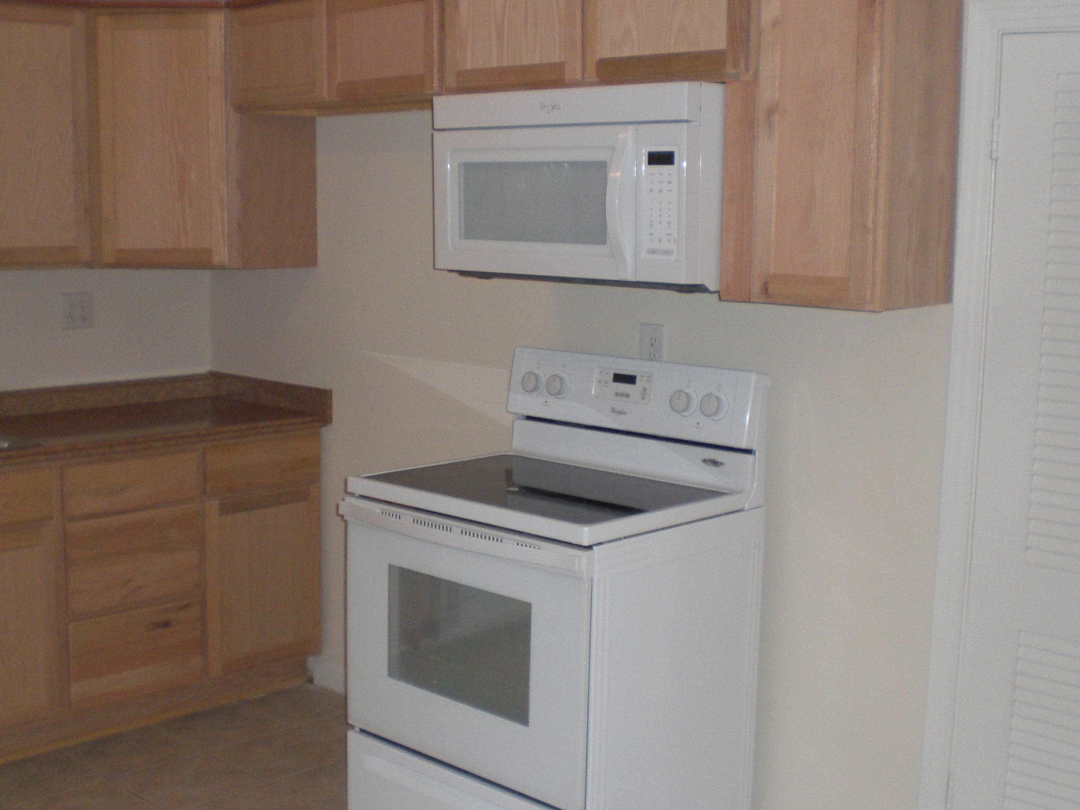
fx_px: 1373
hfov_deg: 42.9
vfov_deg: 32.9
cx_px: 500
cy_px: 423
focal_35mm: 44
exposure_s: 1/60
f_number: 3.1
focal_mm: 6.3
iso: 200
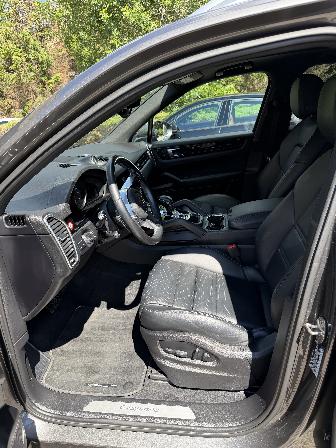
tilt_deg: -21.8
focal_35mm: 24
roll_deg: +5.7
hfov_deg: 56.8
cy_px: 224
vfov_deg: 71.6
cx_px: 168
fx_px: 311
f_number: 1.78
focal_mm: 6.76
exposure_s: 1/765
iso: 100
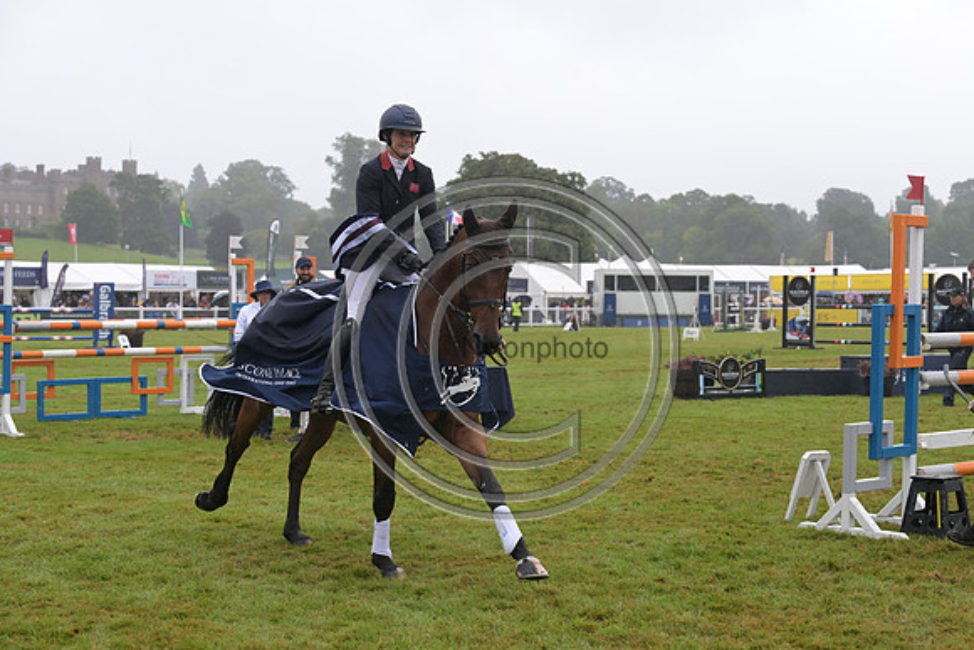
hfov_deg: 28.8
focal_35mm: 70
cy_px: 325
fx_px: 1894
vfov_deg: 19.5
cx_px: 487
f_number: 5.6
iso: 640
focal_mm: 70
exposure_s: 1/800
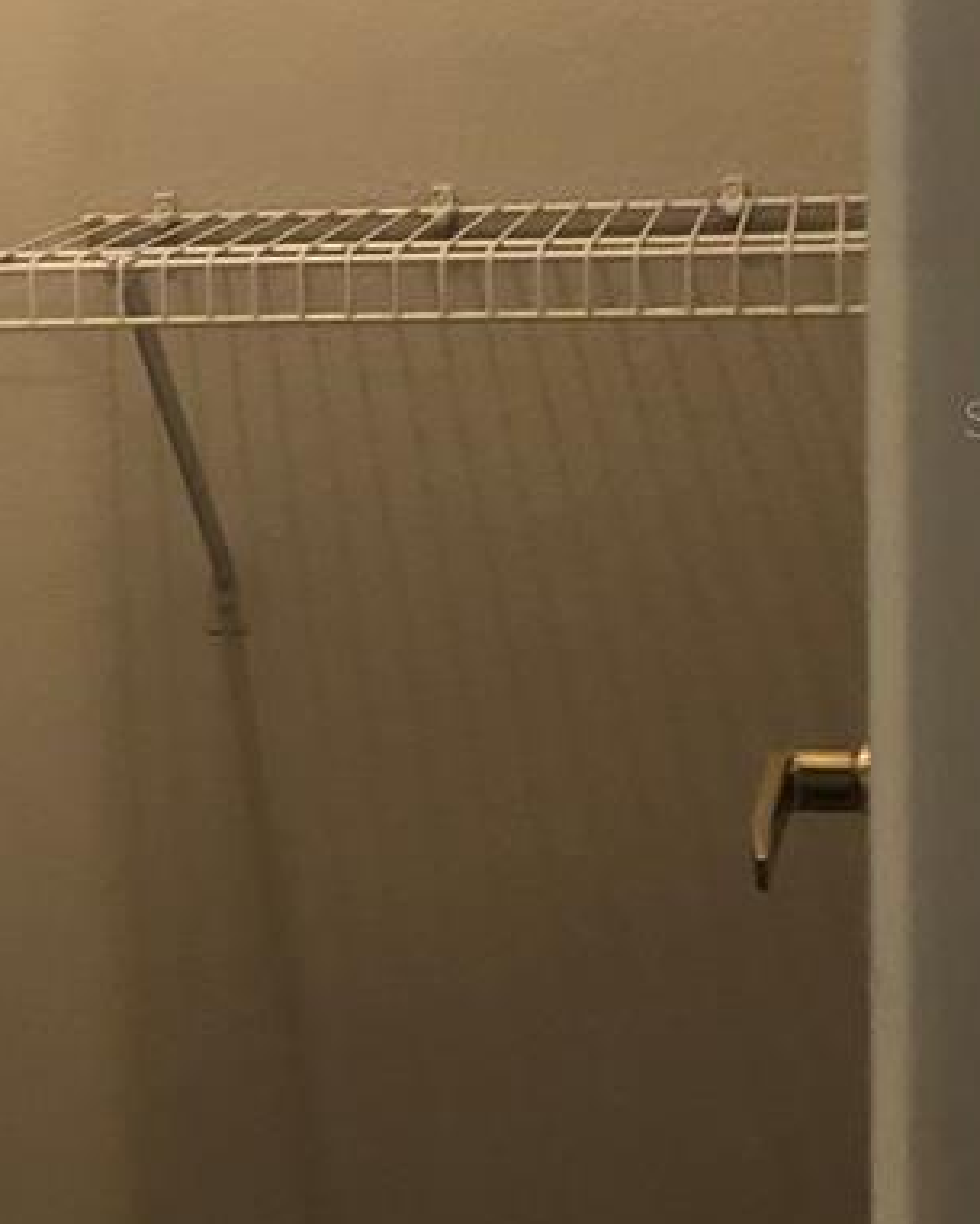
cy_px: 418
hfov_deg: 16.9
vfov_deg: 22.1
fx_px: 3117
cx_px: -254
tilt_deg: -10.6
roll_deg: +1.5
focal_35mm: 86
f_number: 1.8
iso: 40
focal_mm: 4
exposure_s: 1/15
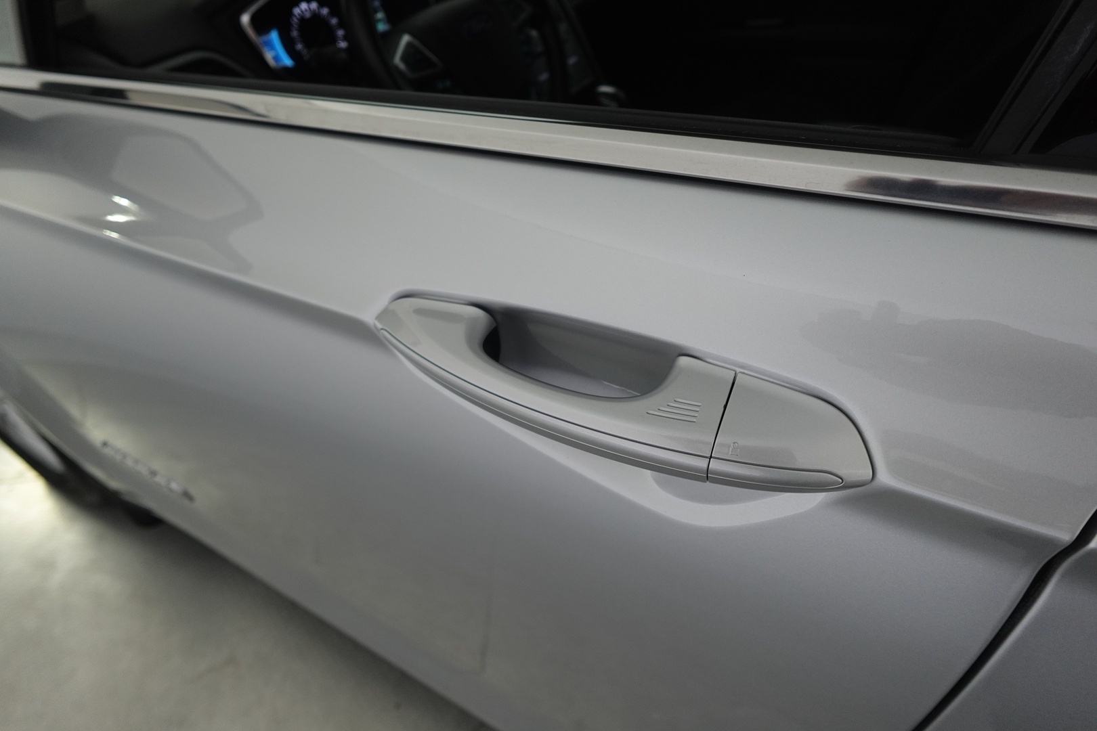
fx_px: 609
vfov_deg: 61.9
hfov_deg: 84.0
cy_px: 366
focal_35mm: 20
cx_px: 548
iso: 250
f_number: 2
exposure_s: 1/80
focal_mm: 7.6
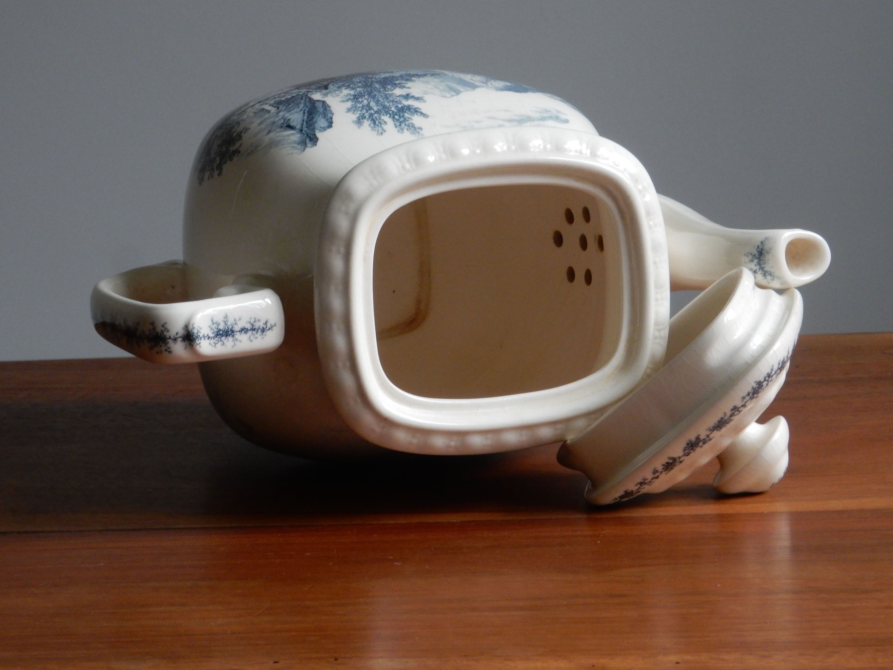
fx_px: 4231
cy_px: 335
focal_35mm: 164
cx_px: 446
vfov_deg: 9.1
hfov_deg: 12.0
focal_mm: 29.2
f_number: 6
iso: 400
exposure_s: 1/15
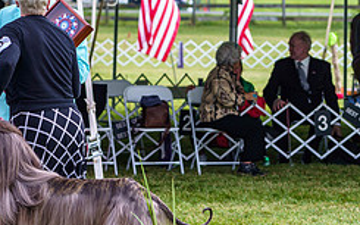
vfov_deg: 5.8
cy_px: 38
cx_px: -37
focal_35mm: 227
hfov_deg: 9.2
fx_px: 2227
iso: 200
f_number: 4
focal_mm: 94
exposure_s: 1/500
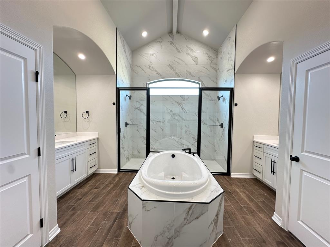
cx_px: 165
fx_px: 133
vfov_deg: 85.7
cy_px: 124
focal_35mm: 14
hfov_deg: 102.1
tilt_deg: -2.4
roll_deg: -0.8
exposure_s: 1/60
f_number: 2.2
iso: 200
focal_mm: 2.22
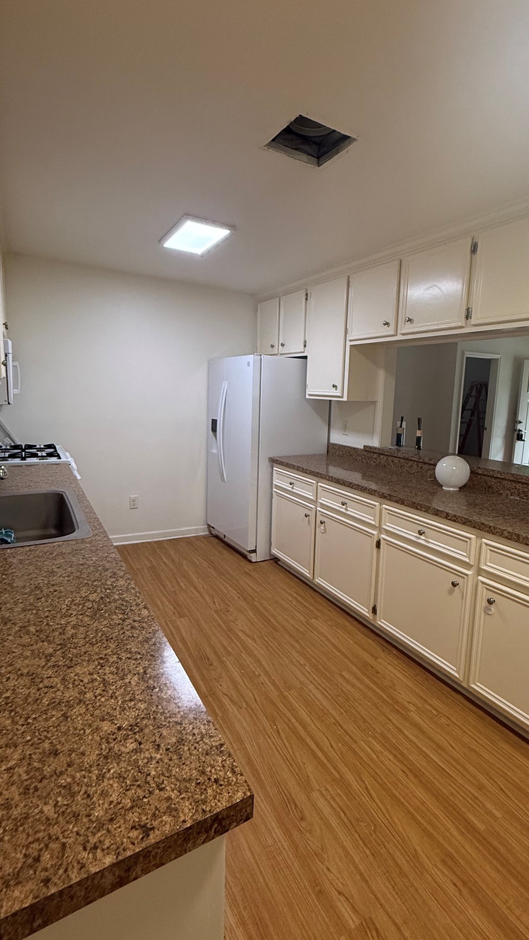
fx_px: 449
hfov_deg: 60.9
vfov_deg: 92.6
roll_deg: -3.0
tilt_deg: -6.5
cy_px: 453
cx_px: 292
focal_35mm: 18
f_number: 2.2
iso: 320
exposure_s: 1/120
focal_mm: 2.22
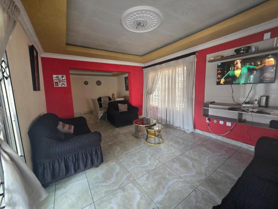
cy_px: 104
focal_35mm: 13
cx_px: 139
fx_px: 104
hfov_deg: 106.2
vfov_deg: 89.9
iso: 250
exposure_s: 1/50.3
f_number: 1.9
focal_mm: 2.2
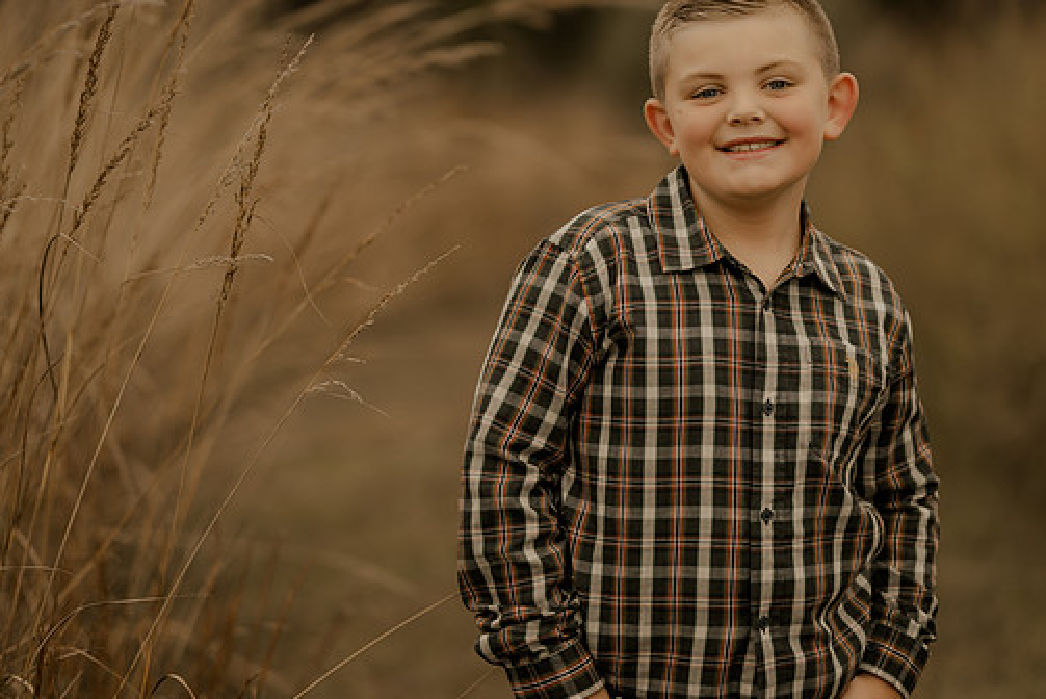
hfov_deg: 20.8
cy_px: 319
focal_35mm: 98
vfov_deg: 14.0
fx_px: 2849
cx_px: 595
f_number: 1.6
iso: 200
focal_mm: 85
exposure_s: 1/640
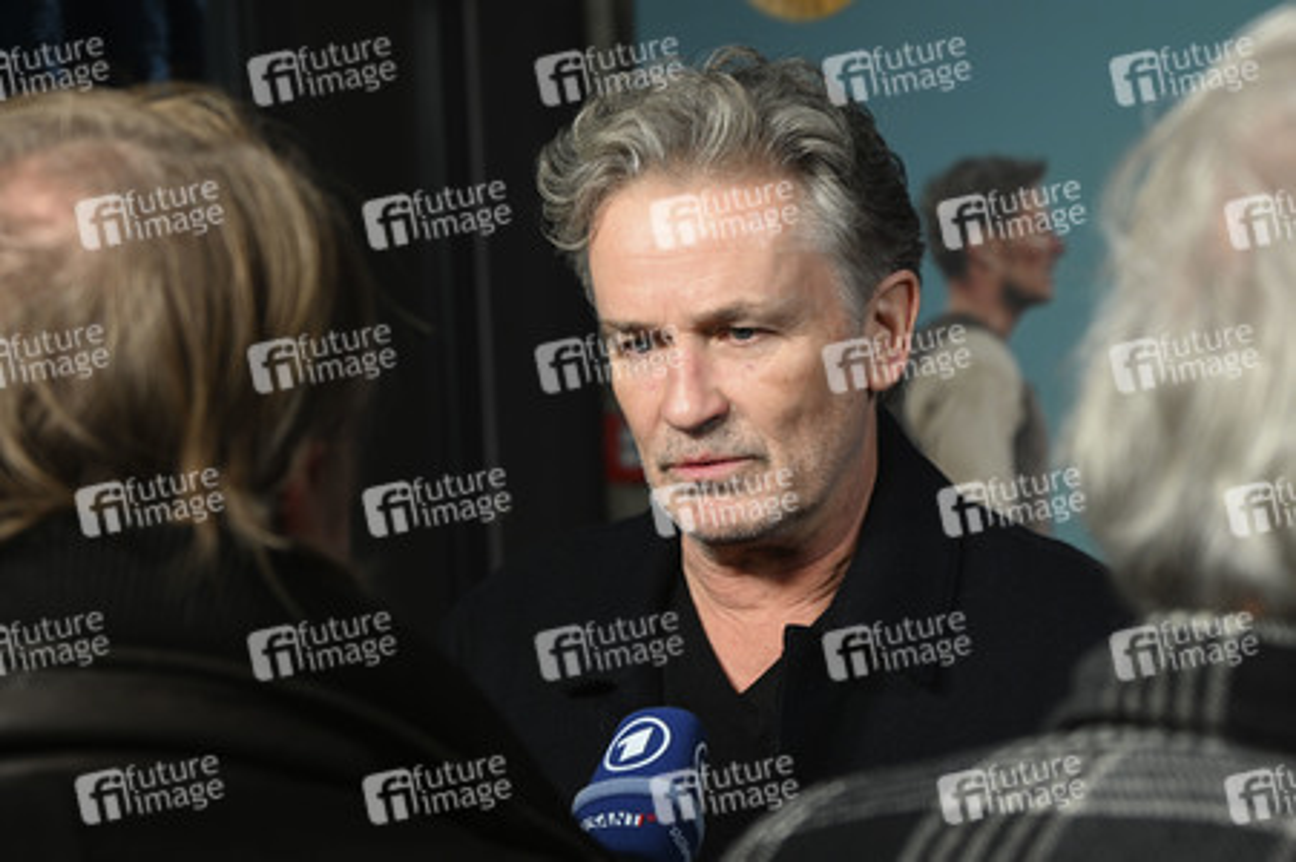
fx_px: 2734
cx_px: 648
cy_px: 431
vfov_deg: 17.9
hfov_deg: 26.7
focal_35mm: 76
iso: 1000
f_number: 6
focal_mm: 76
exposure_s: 1/200
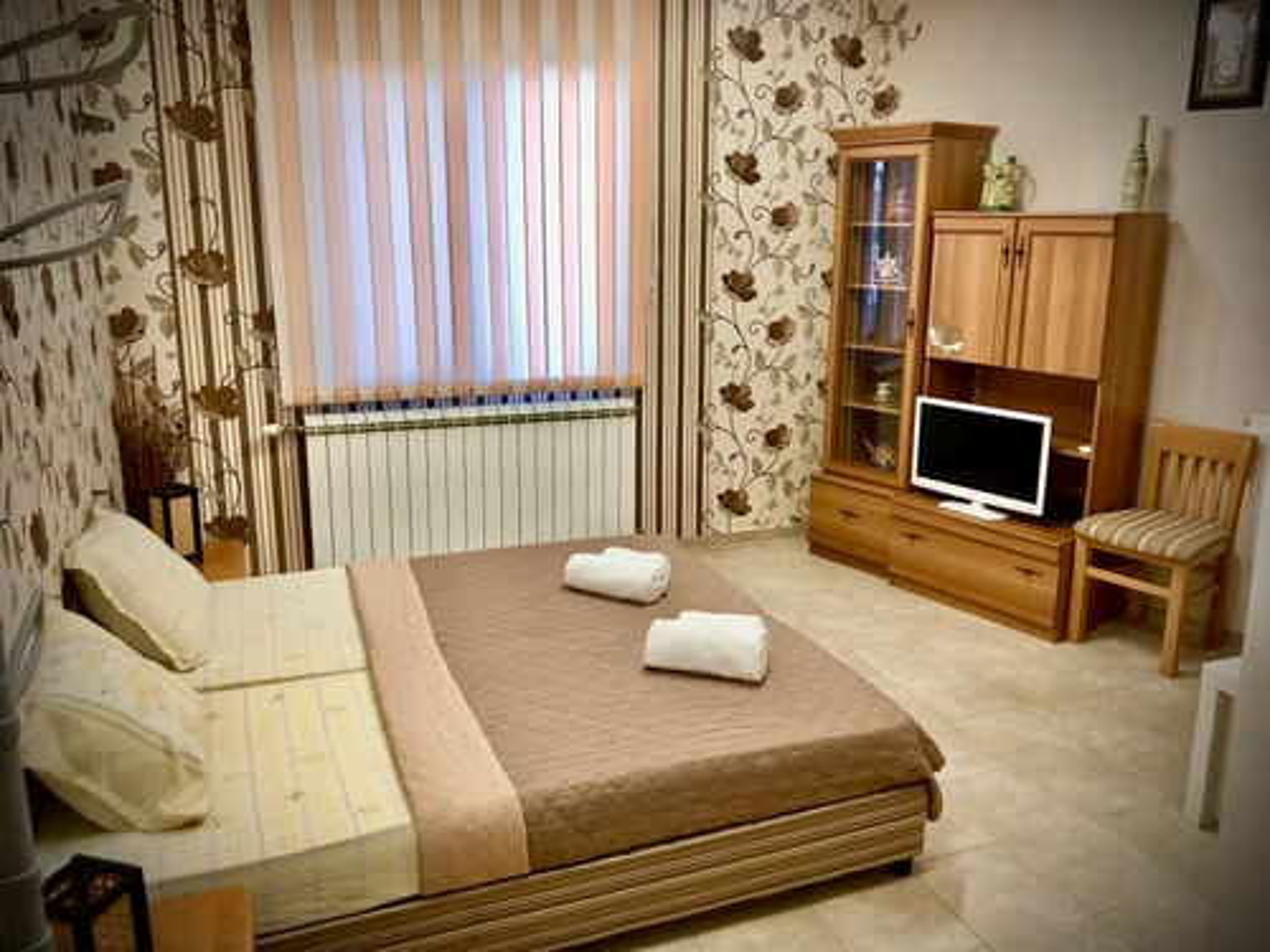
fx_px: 1027
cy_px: 476
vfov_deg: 49.7
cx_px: 635
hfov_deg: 63.4
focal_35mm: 28
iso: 100
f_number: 1.8
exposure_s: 1/100
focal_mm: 3.99
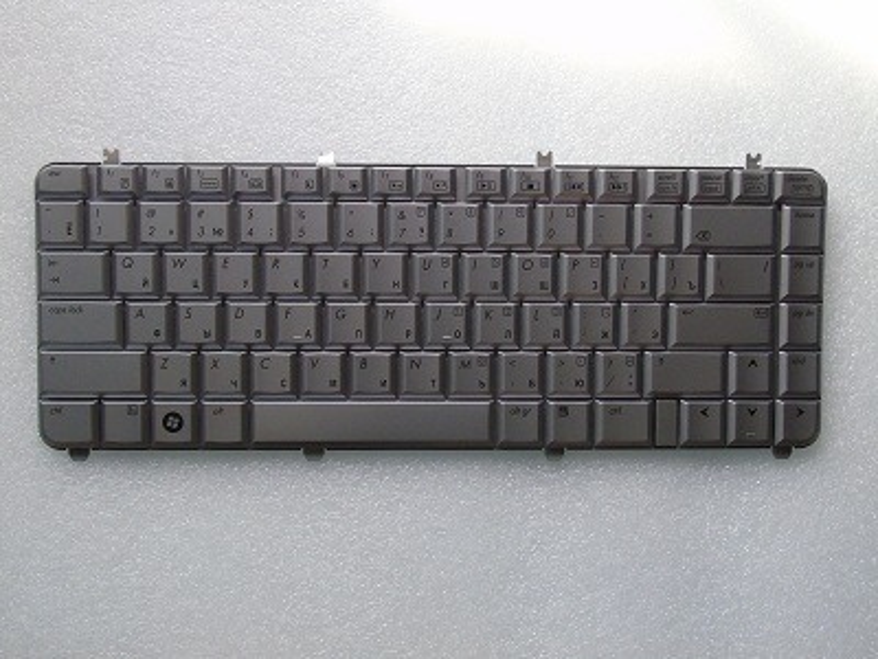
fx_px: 862
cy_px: 330
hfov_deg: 54.0
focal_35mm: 34
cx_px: 439
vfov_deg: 41.8
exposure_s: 1/40
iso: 400
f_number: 6.3
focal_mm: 6.1
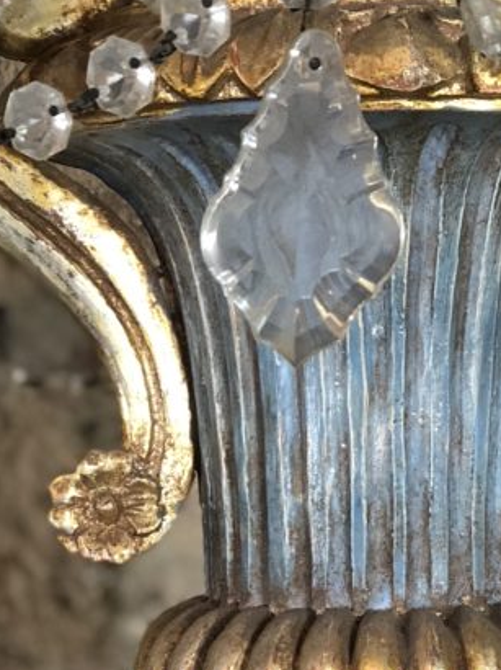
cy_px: 458
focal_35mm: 130
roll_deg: +0.9
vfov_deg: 15.1
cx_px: 436
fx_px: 2511
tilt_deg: -0.5
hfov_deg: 11.3
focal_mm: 6
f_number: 2.4
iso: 160
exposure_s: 1/25
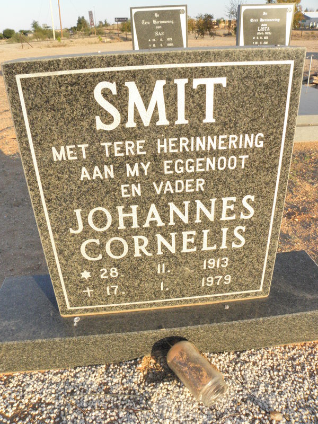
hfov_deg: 53.1
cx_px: 159
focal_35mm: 26
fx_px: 318
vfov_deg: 67.3
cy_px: 212
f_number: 6.3
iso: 200
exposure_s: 1/250
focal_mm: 4.6
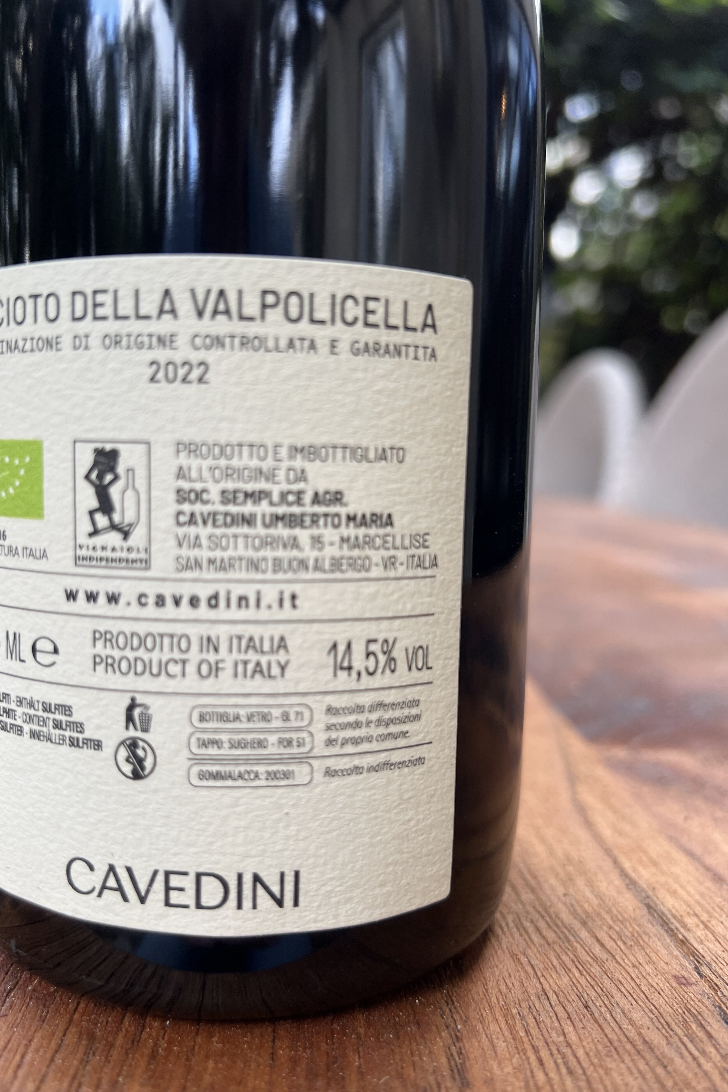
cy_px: 553
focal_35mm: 28
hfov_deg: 46.2
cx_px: 308
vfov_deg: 65.5
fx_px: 849
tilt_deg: -6.1
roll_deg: -1.2
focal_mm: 5.7
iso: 40
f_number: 1.5
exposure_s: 1/154
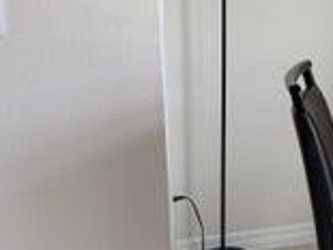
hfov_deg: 17.6
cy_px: -37
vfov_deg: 14.5
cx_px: 513
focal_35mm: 99
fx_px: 952
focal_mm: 6.76
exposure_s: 1/120
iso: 100
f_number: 1.78
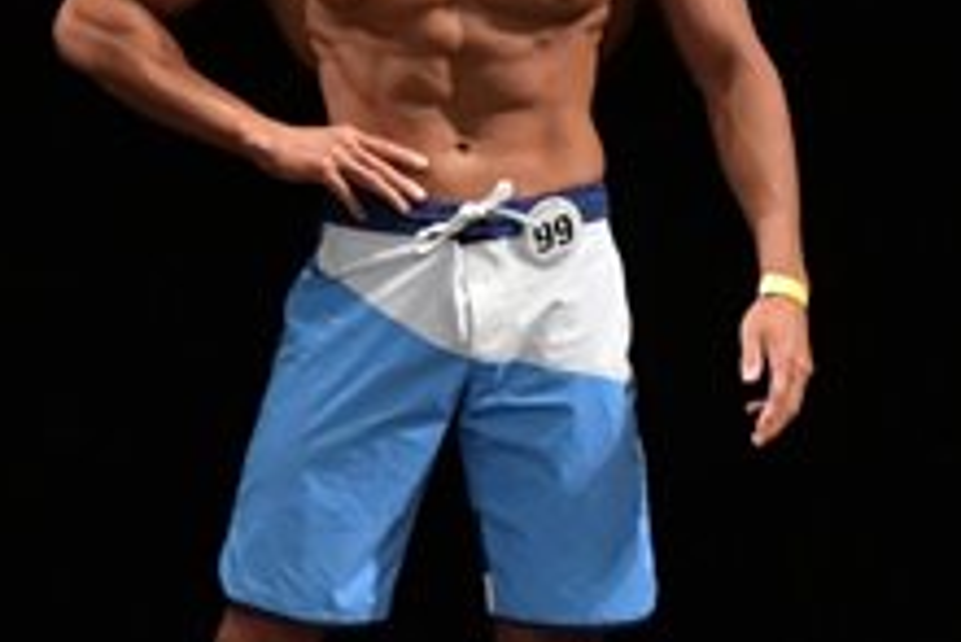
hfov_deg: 2.3
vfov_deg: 1.5
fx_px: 23960
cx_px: 1387
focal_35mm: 897
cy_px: 332
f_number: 5.6
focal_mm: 170
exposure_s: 1/400
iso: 3200
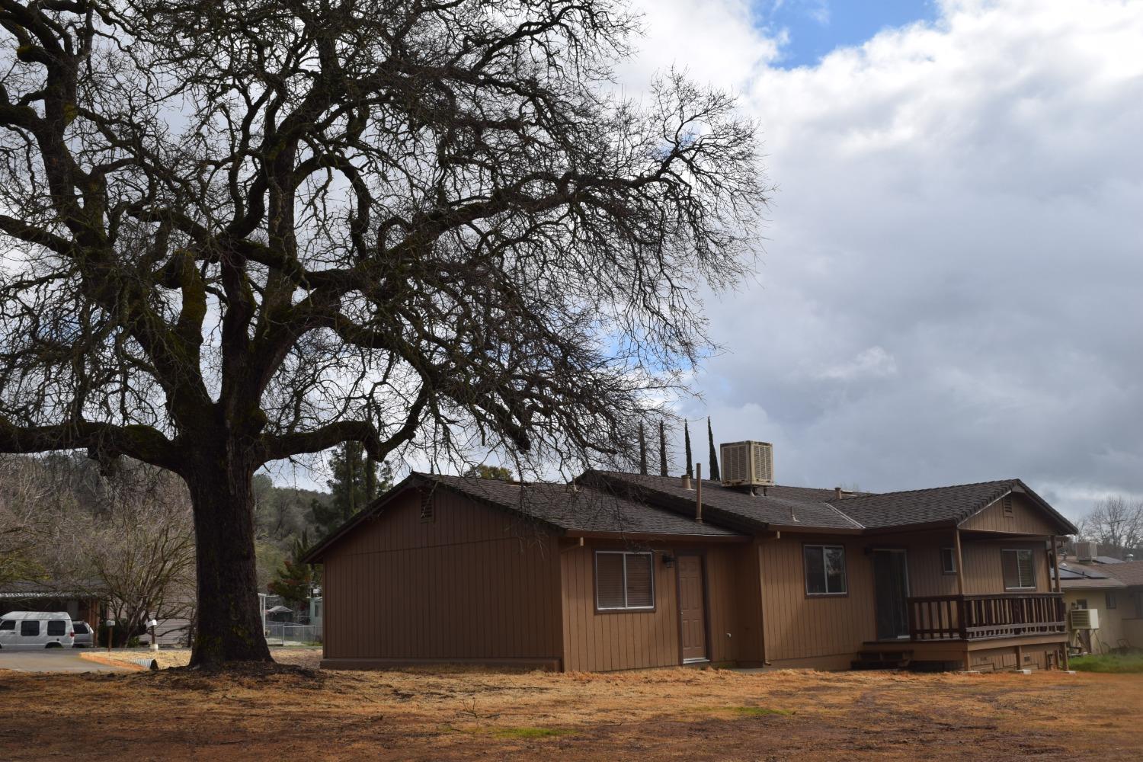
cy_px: 381
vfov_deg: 35.5
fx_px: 1191
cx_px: 572
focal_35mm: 38
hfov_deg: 51.3
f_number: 9
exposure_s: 1/200
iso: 100
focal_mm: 25
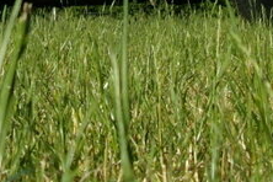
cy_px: -317
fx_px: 2730
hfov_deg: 5.7
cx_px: -54
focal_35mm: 360
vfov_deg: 3.7
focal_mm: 11.4
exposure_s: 1/750
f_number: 4.2
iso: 100
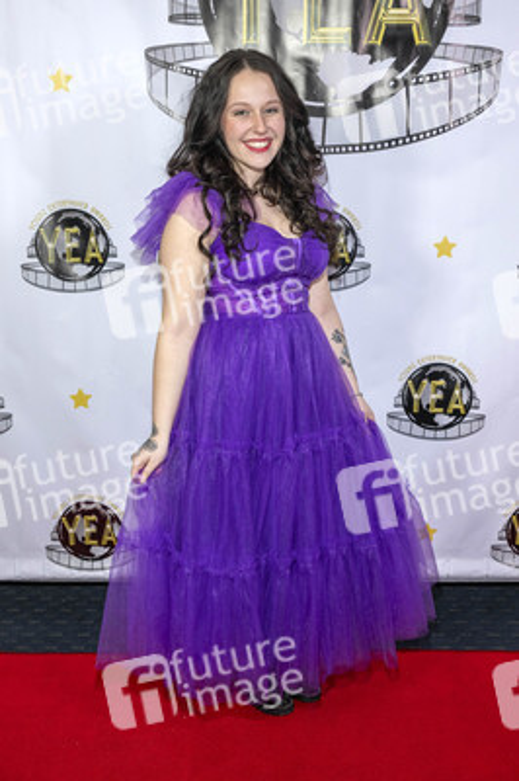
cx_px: 260
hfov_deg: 39.9
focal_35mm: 33
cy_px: 390
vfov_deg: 57.3
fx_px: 715
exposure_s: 1/200
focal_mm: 33
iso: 800
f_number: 5.6
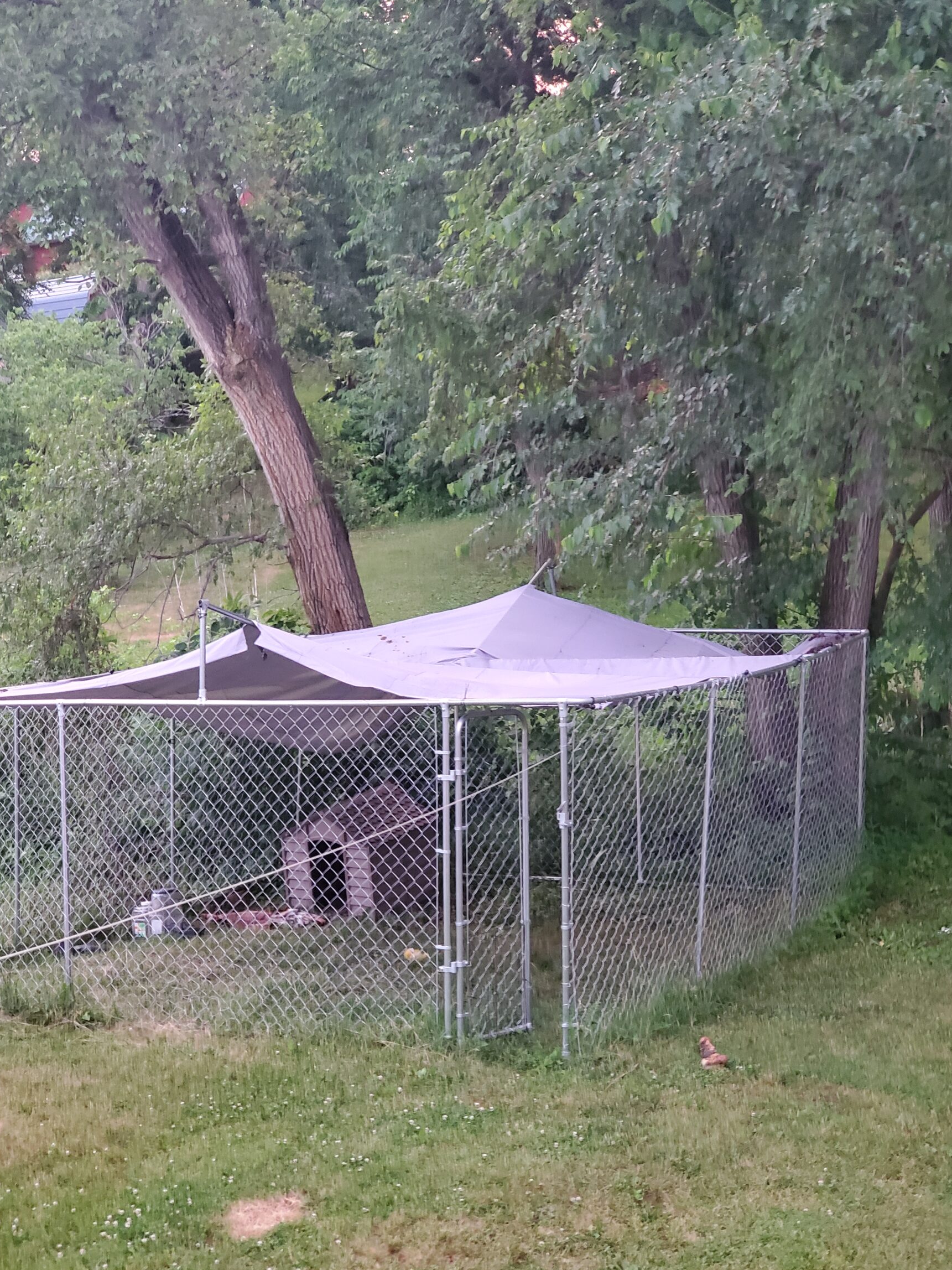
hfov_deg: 25.2
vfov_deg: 33.2
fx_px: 2127
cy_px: 707
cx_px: 465
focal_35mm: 58
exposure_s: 1/15
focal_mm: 6
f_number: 2.09
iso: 400
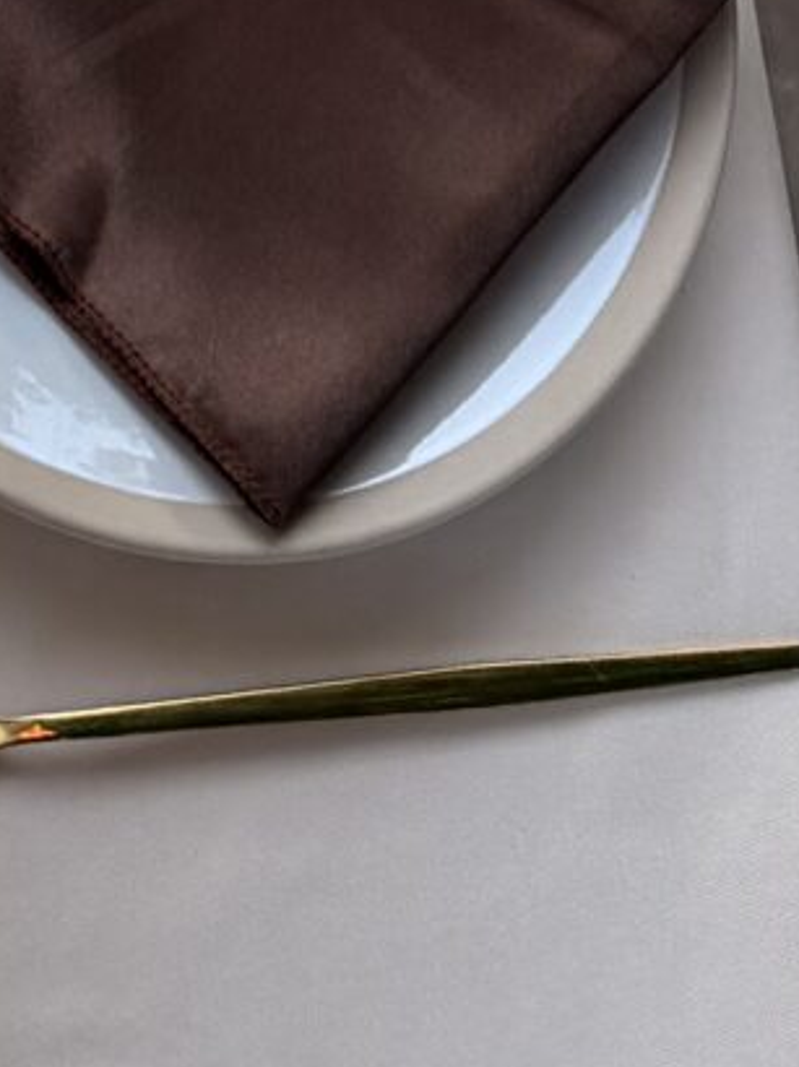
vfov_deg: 10.3
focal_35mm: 150
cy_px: -1910
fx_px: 4621
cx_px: -843
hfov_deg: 9.2
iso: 80
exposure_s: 1/377
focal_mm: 6.76
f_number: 1.78
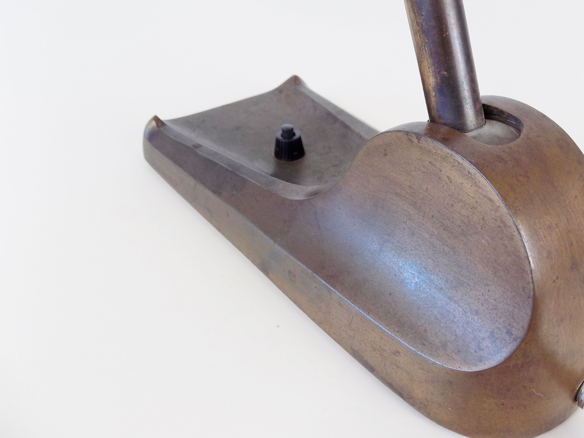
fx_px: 489
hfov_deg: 61.0
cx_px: 360
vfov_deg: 47.9
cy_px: 171
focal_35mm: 29
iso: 80
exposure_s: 1/50
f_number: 3.1
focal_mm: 4
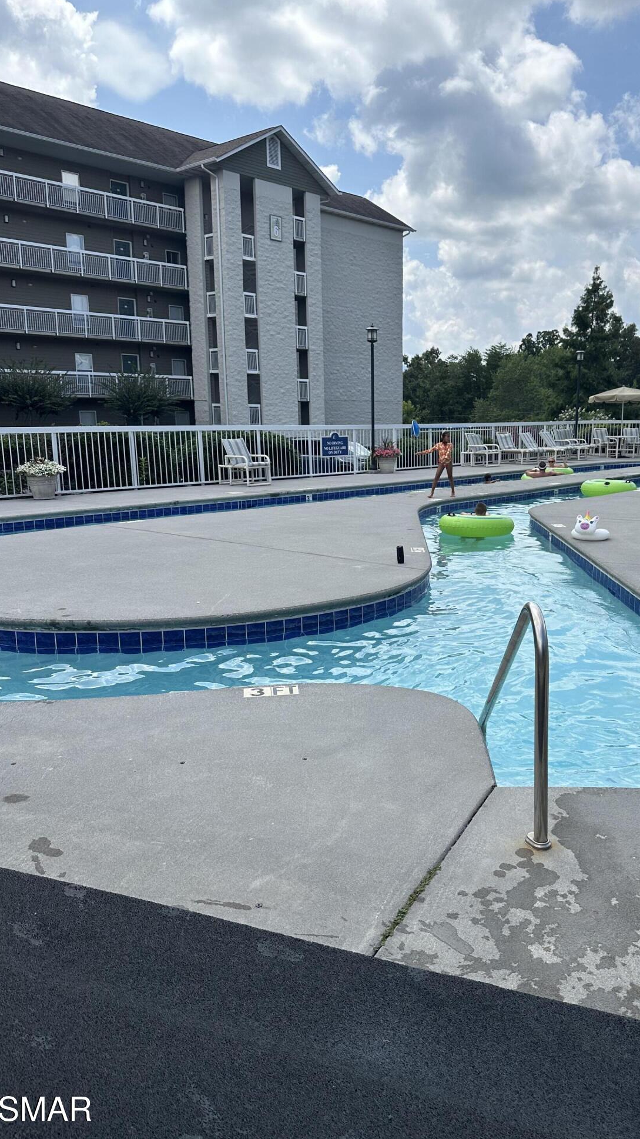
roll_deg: -1.0
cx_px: 410
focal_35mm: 27
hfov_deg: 42.5
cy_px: 575
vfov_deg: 69.9
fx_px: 815
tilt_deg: -10.9
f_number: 1.78
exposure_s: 1/5000
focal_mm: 6.86
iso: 80
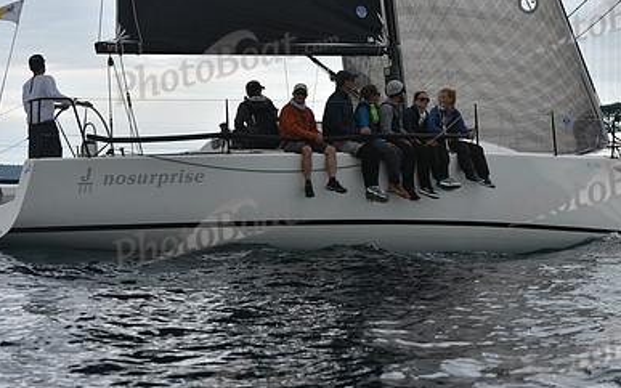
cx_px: 424
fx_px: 1811
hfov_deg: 19.4
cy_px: 124
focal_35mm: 107
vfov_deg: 12.2
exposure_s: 1/800
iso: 250
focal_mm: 70
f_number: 5.6
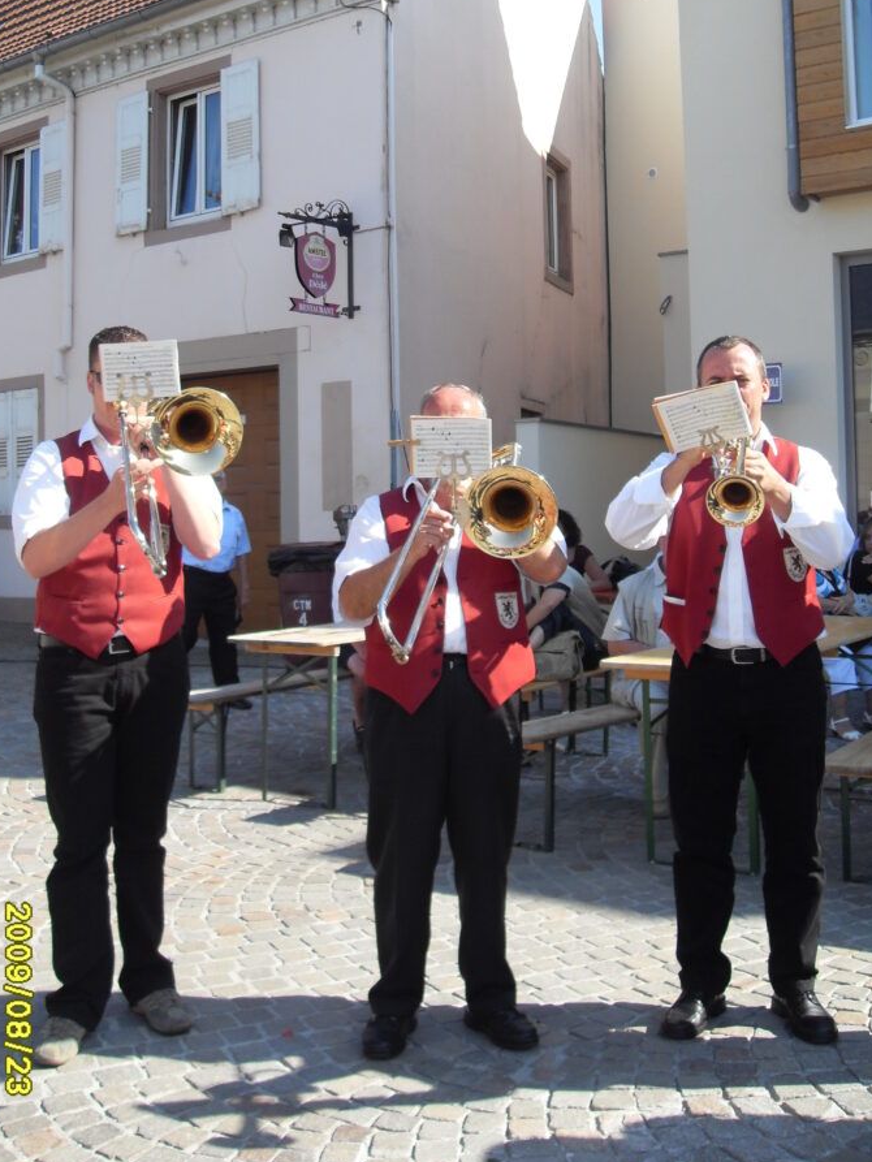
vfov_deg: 47.7
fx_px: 1310
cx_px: 420
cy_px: 502
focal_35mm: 39
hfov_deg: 36.8
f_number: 7
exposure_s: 1/90
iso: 80
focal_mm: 6.3
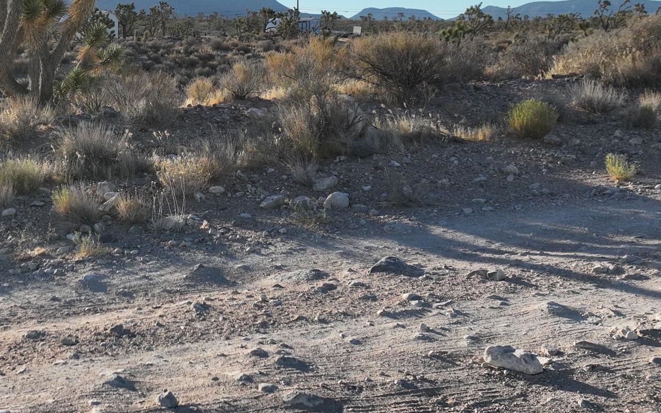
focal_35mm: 62
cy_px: 158
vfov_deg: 20.9
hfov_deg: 32.1
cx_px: 134
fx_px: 1117
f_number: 2.8
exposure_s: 1/5000
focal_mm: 12.29
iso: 100
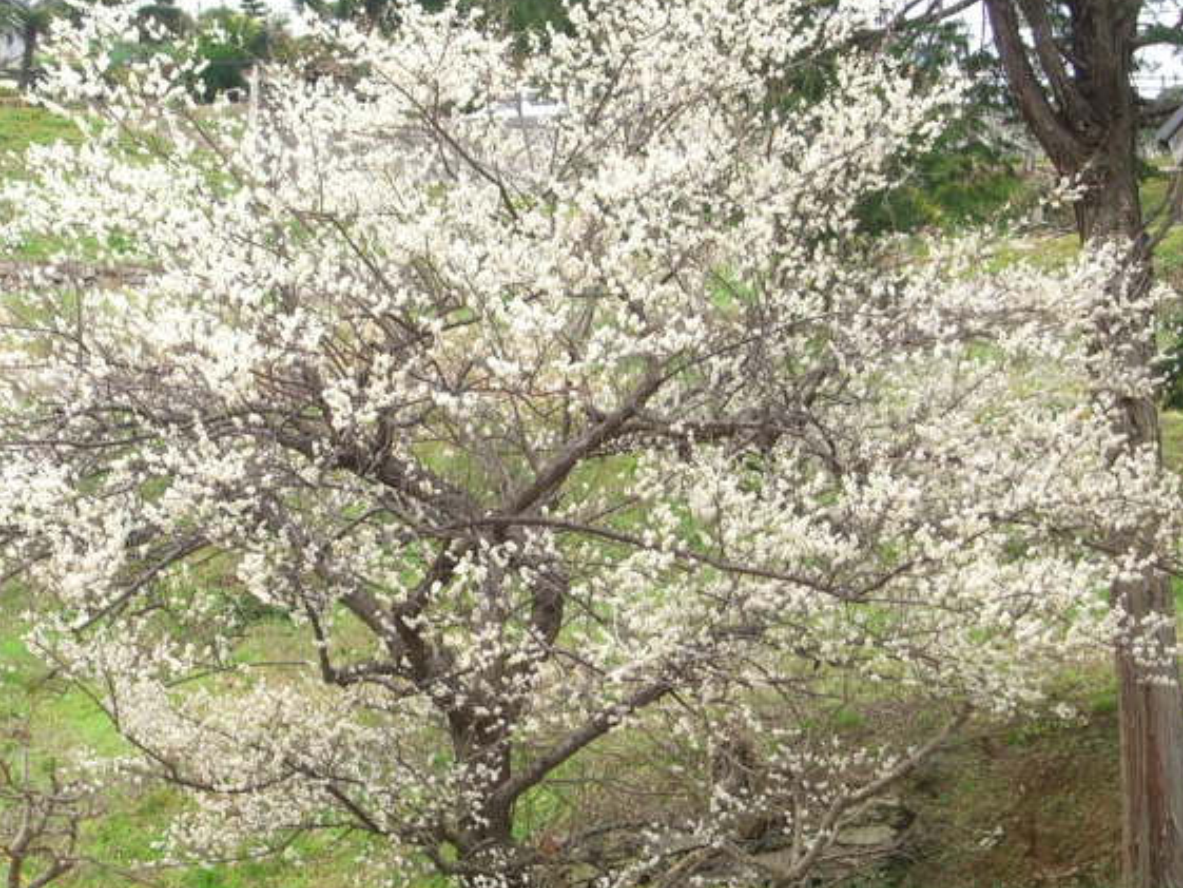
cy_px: 466
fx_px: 3316
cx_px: 434
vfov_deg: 15.2
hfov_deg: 20.2
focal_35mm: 97
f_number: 4
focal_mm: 14.2
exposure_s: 1/100
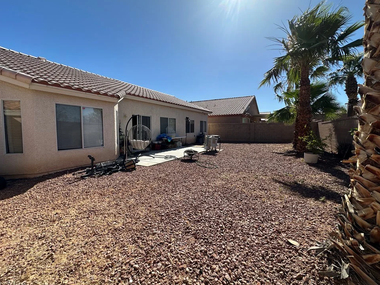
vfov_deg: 81.7
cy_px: 139
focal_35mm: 15
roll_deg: +0.0
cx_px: 187
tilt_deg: -3.1
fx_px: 165
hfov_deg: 98.2
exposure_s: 1/2132
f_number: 2.2
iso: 40
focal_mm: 2.22
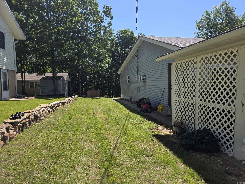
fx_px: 163
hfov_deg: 73.9
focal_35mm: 23
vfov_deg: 58.9
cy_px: 92
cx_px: 122
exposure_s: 1/4145
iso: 80
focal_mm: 6.3
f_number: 1.7
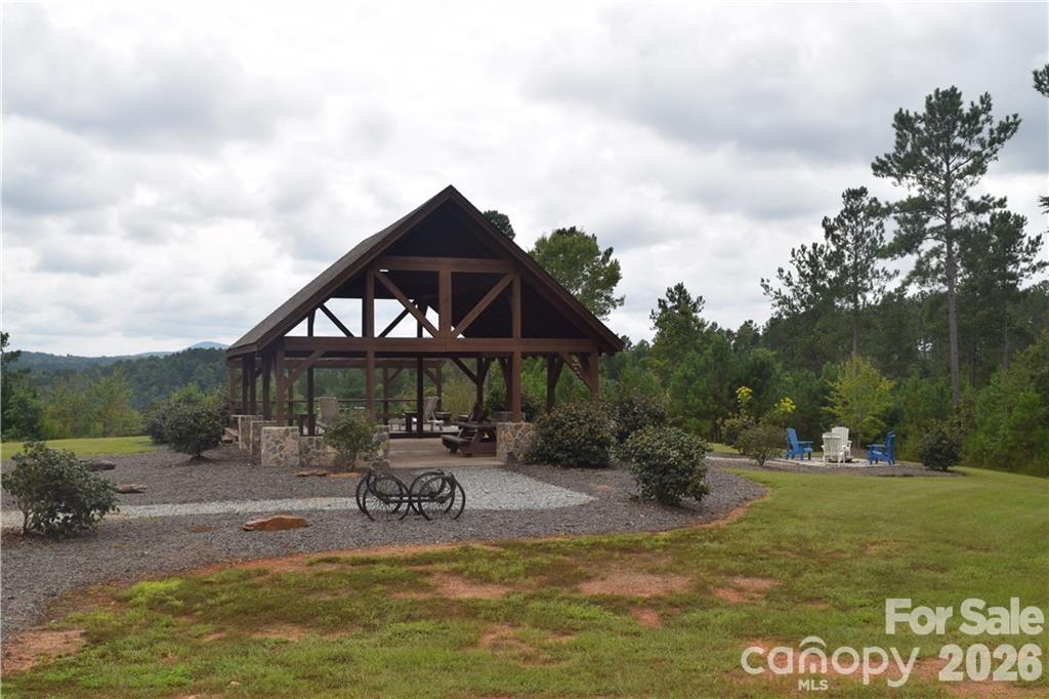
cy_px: 350
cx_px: 524
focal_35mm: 36
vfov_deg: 36.8
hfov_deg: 53.1
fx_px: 1049
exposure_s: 1/200
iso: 100
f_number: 11
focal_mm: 24
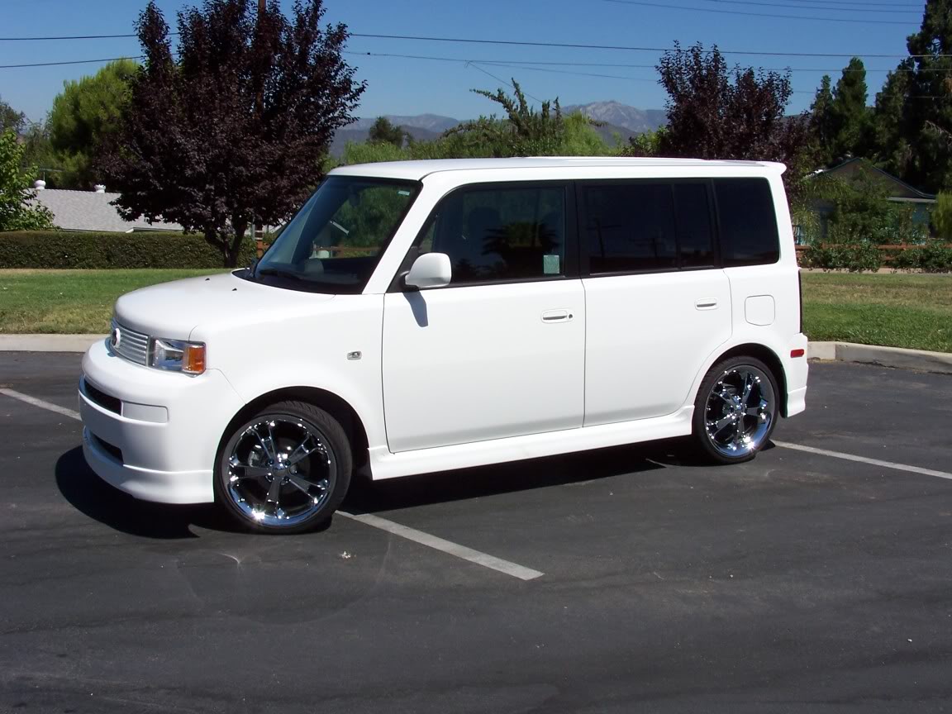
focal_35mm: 40
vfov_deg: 36.0
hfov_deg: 46.8
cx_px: 476
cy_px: 357
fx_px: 1100
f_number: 5.6
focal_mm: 6.7
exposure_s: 1/500
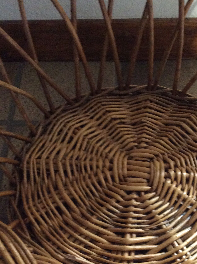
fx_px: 373
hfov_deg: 29.3
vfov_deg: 38.6
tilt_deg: -61.5
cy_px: 171
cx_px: 140
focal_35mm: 49
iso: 320
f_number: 2.4
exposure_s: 1/17
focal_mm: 3.3
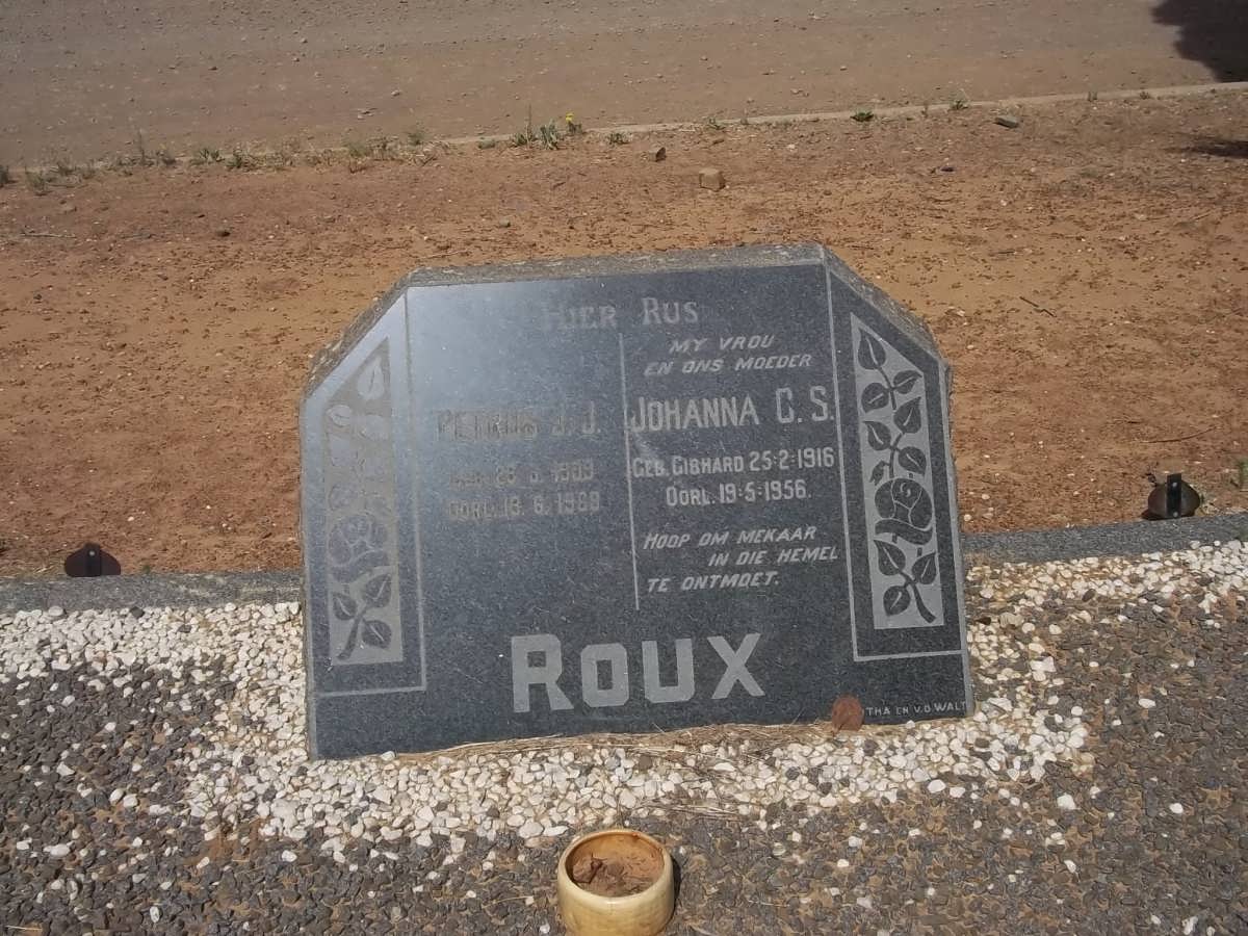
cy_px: 468
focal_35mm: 40
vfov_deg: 36.0
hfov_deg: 46.8
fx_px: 1442
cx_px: 624
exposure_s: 1/640
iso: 80
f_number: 6.3
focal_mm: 7.1
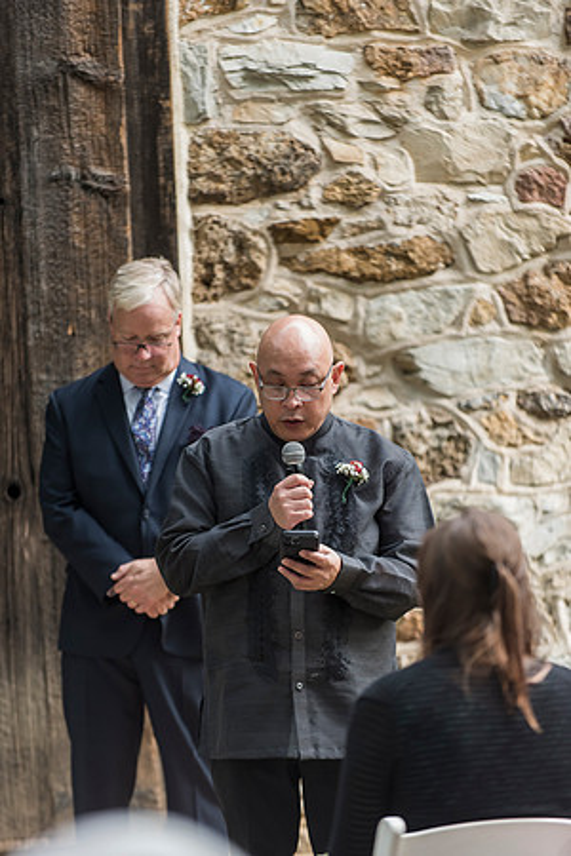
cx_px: 286
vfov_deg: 10.3
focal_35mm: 200
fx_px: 4758
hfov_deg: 6.9
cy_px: 428
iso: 800
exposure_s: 1/500
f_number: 3.2
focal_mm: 200
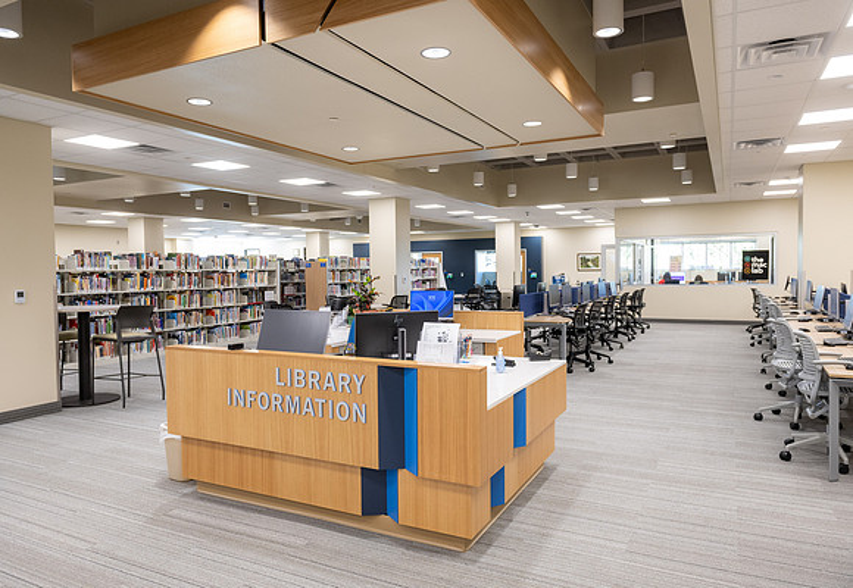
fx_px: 588
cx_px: 412
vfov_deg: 53.2
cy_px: 294
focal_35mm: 25
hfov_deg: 71.9
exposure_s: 1/80
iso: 1250
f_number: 5
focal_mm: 24
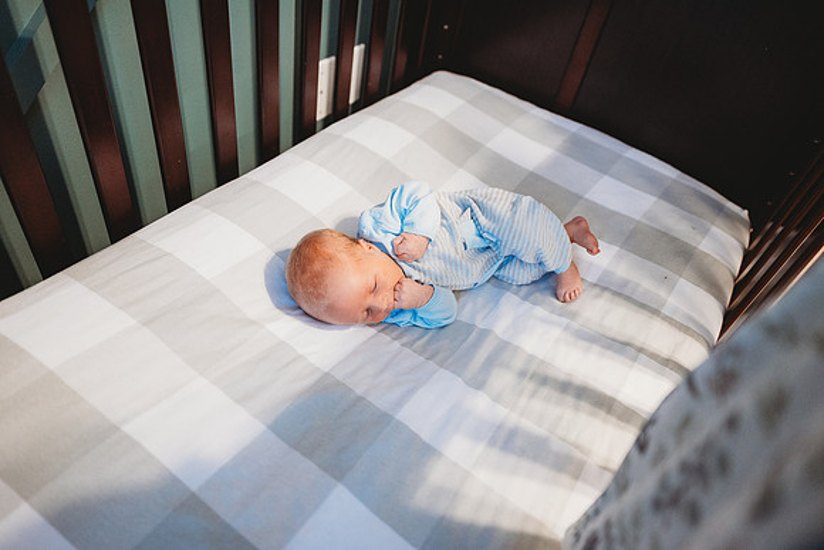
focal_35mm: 24
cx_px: 412
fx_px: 549
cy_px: 275
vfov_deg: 53.2
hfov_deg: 73.7
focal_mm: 24
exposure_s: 1/160
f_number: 2.2
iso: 1250
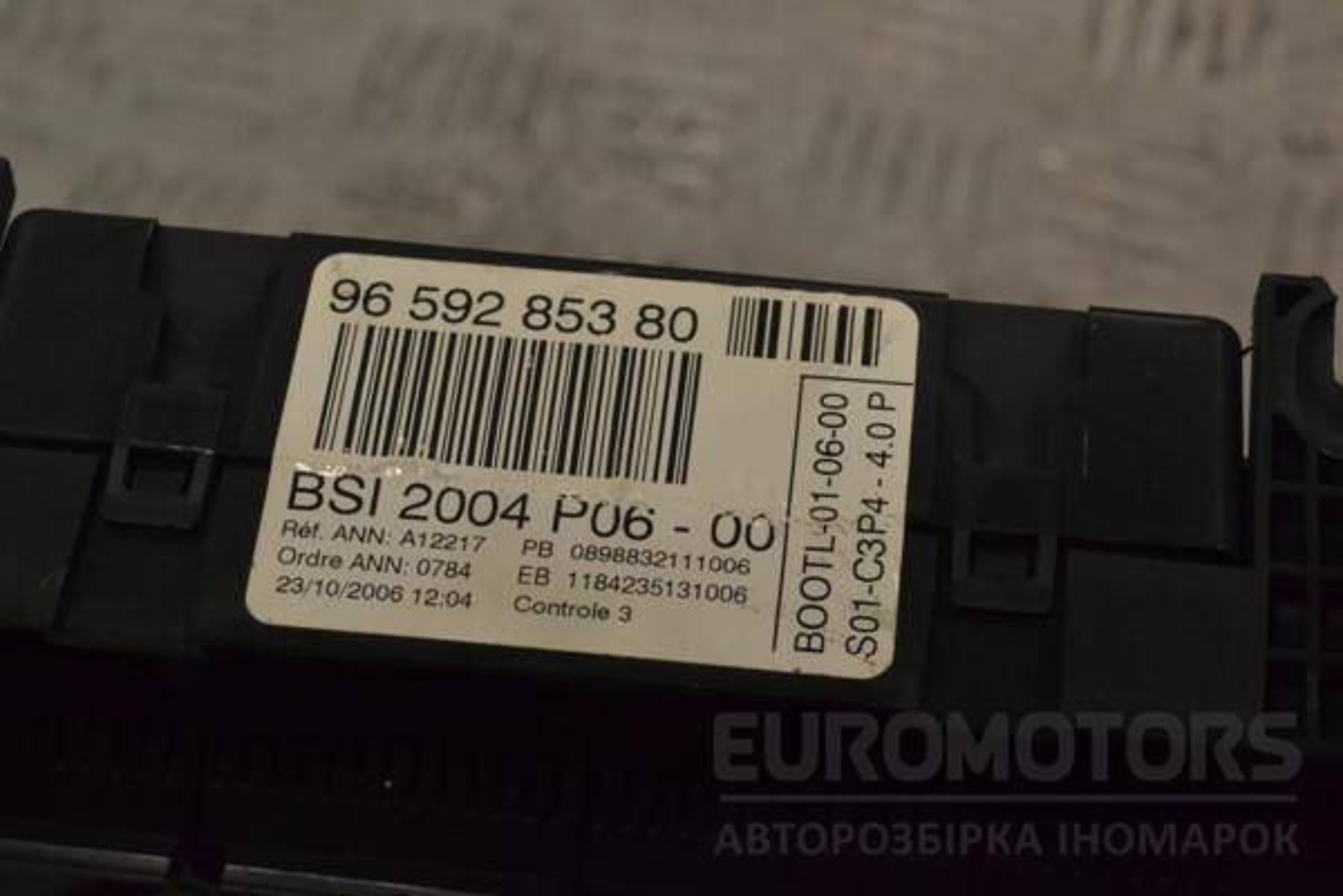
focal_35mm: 82
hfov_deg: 24.6
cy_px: 448
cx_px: 672
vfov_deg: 16.6
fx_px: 3077
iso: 3200
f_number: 13
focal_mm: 55
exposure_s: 1/640
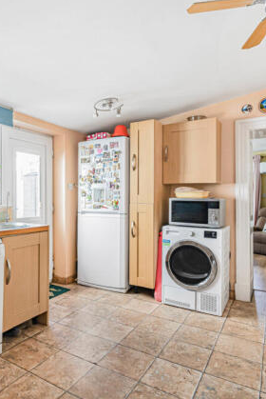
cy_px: 203
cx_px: 85
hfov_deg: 50.3
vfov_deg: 71.5
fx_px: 277
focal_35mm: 25
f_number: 8
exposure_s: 1/40
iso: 400
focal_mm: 16
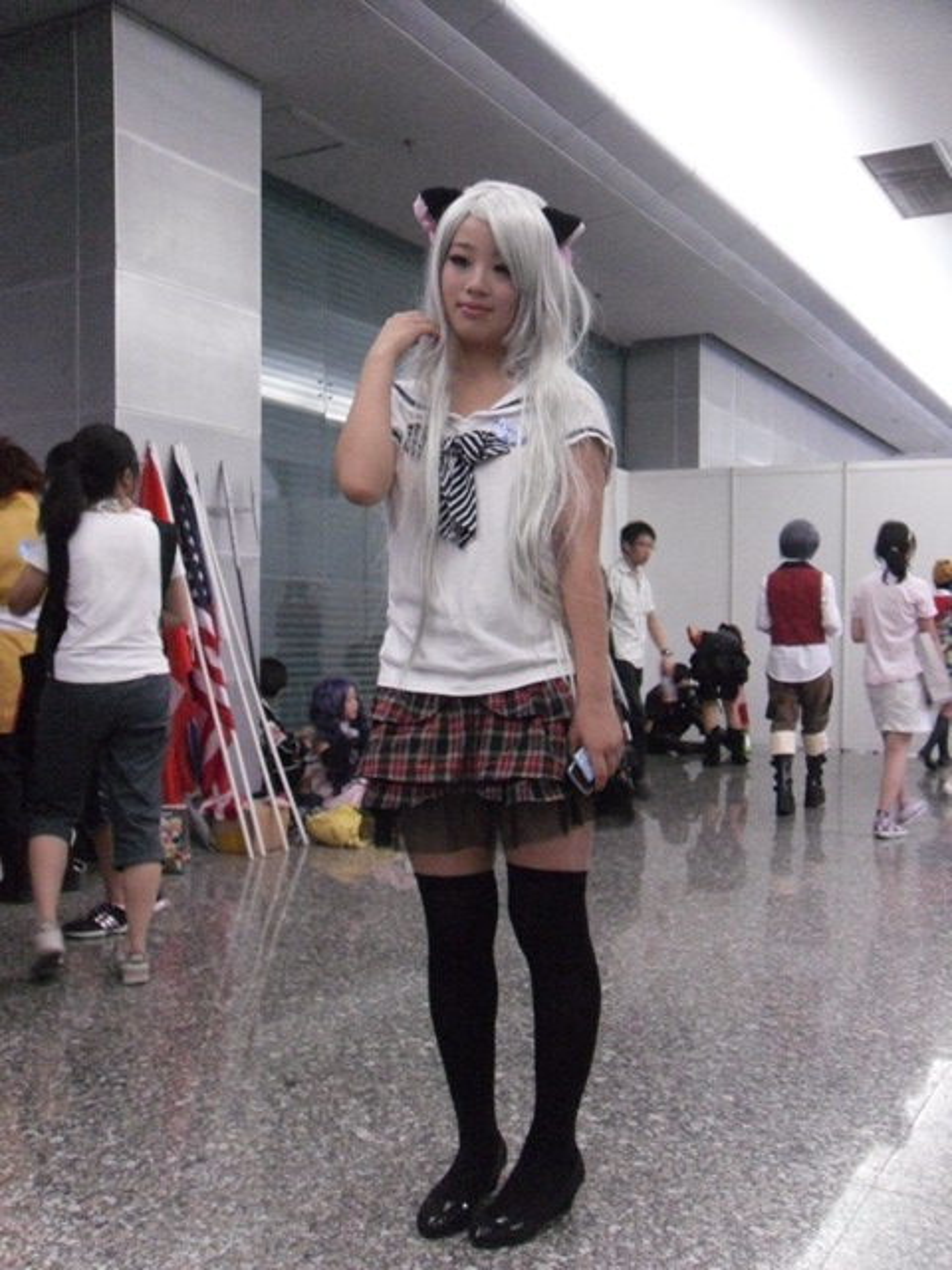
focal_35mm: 45
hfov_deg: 32.2
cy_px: 635
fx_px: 1650
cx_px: 476
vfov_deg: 42.1
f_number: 3.5
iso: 800
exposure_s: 1/19
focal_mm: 6.3
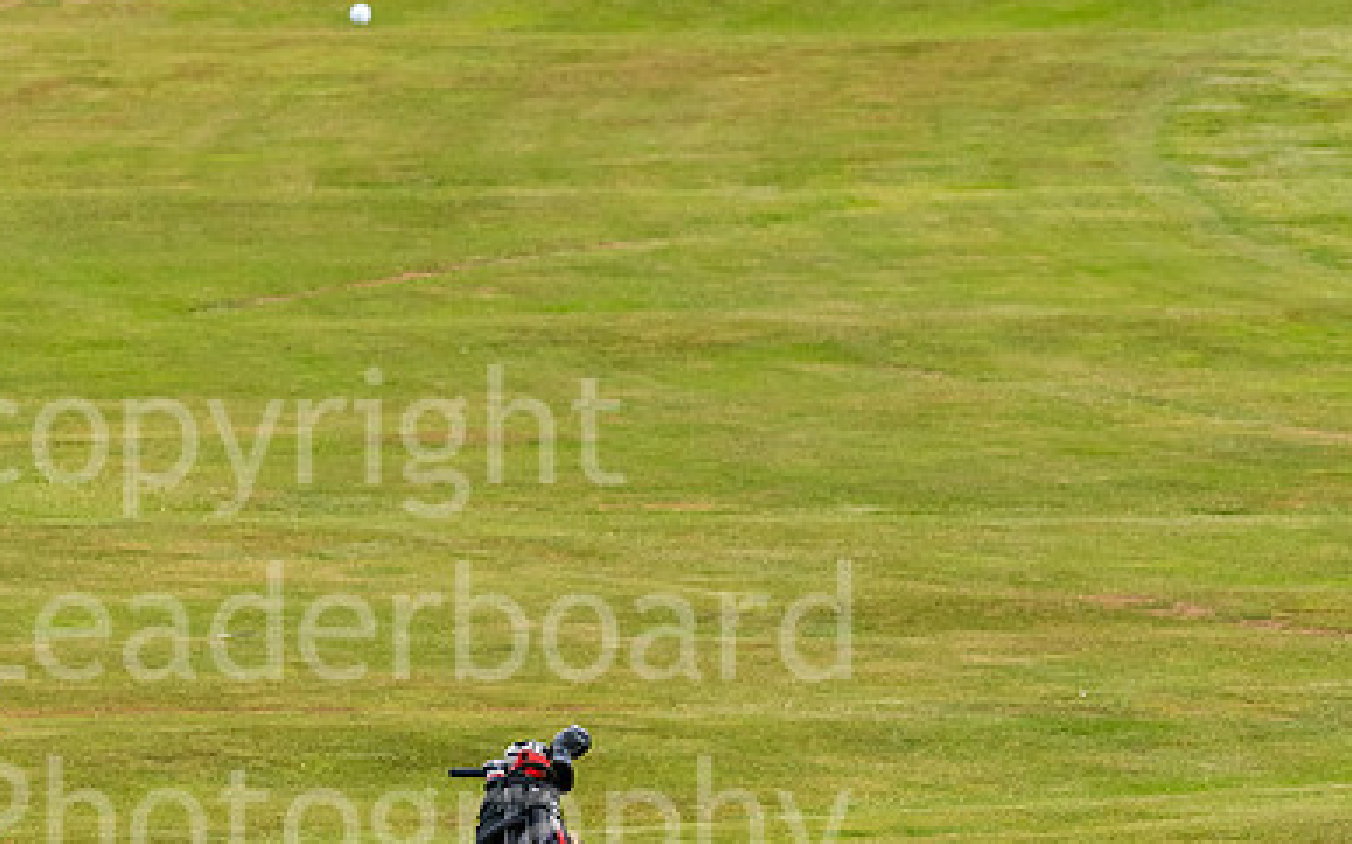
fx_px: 29542
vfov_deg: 1.6
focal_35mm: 802
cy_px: 649
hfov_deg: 2.6
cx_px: 555
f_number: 5.6
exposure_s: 1/1000
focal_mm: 300
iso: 320
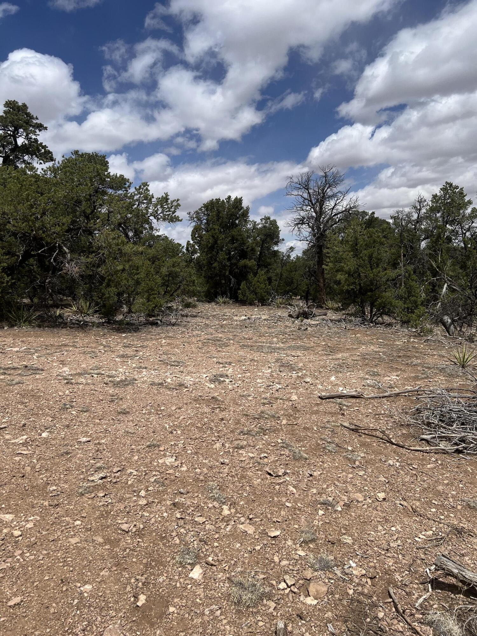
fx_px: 478
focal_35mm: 26
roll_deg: +4.6
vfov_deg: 67.3
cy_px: 318
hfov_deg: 53.1
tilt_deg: -4.2
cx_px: 238
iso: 50
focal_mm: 5.7
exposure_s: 1/8000
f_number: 1.5
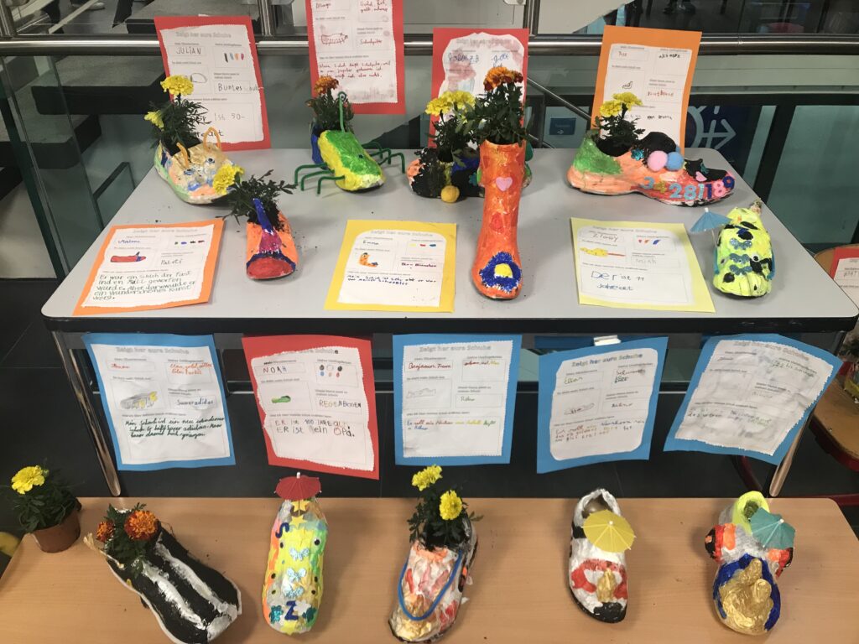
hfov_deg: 63.4
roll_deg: -1.1
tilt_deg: -34.3
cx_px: 430
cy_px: 322
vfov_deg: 49.7
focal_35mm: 28
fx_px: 695
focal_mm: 3.99
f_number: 1.8
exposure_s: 1/33
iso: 40
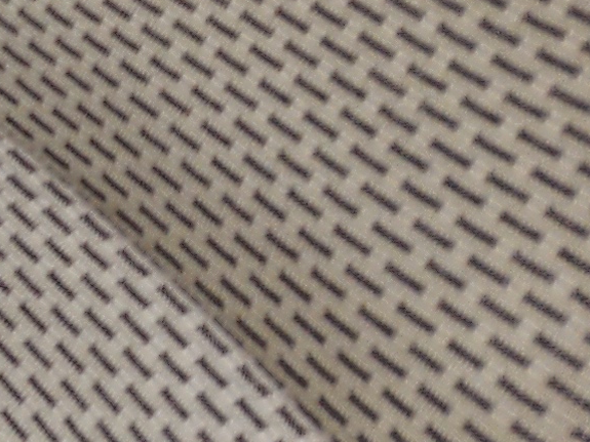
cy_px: -489
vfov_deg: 8.7
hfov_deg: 9.0
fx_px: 2726
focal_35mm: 160
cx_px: -1374
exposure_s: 1/180
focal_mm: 6.4
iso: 20
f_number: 1.8
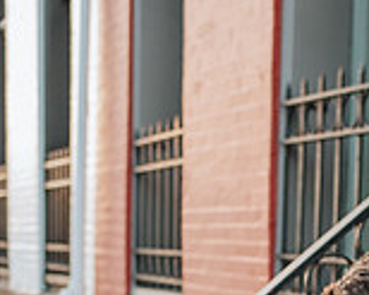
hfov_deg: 19.6
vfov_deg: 15.1
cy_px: 413
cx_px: 343
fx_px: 1048
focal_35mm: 96
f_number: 2.8
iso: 640
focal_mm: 35
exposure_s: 1/400
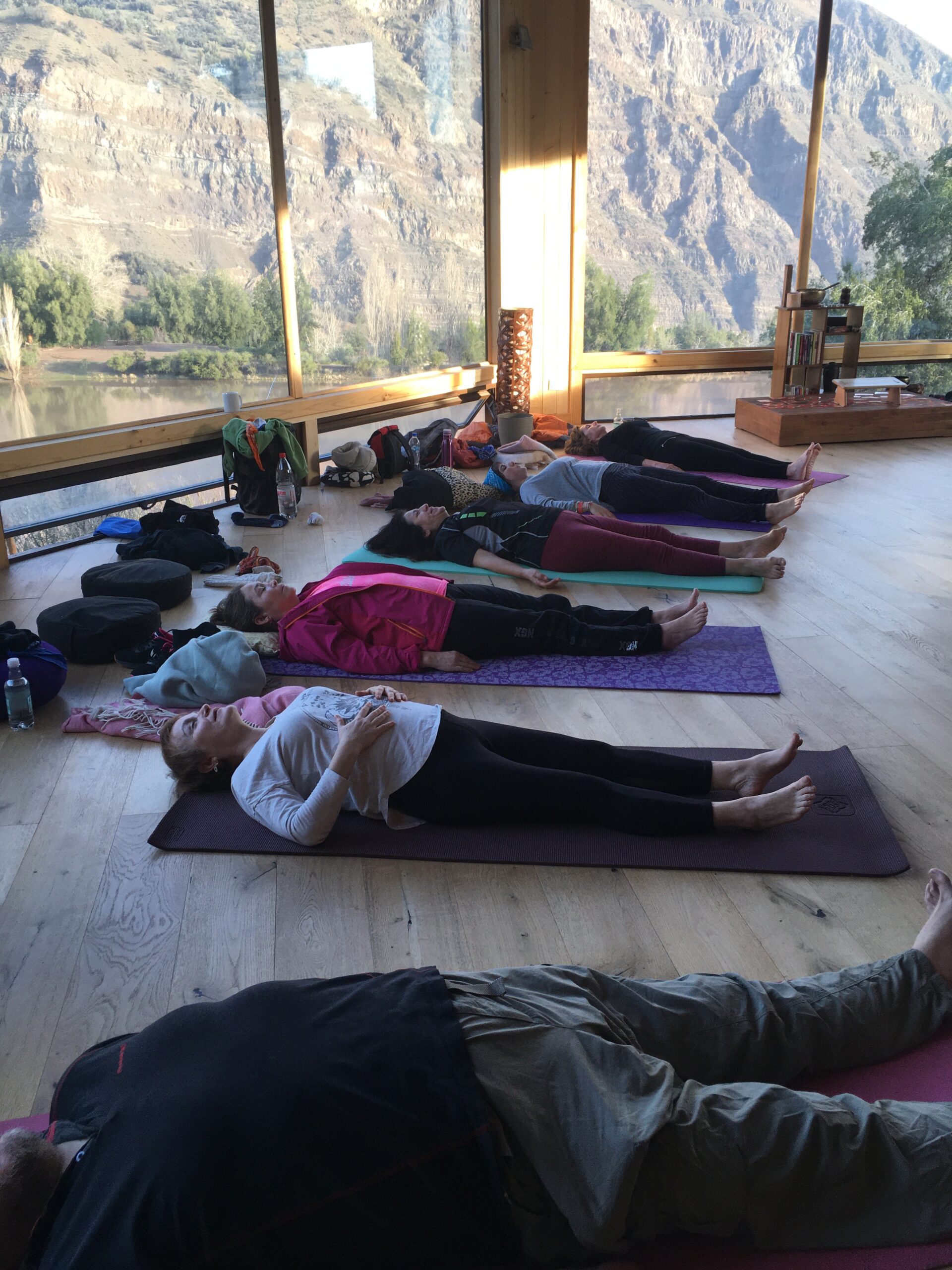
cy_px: 635
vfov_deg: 61.7
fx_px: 1063
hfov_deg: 48.2
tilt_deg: -22.7
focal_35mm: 29
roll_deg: +0.7
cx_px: 476
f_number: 2.2
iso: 40
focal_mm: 4.15
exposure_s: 1/100
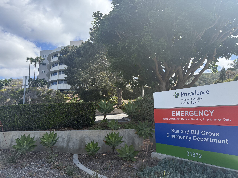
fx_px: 165
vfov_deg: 56.8
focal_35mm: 24
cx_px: 119
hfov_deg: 71.6
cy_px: 89
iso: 100
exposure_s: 1/3425
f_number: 1.78
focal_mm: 6.76
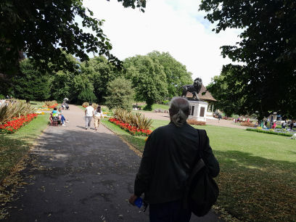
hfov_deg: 67.3
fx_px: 222
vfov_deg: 53.1
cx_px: 148
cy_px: 111
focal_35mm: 26
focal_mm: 3.98
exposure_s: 1/344
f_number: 1.8
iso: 40
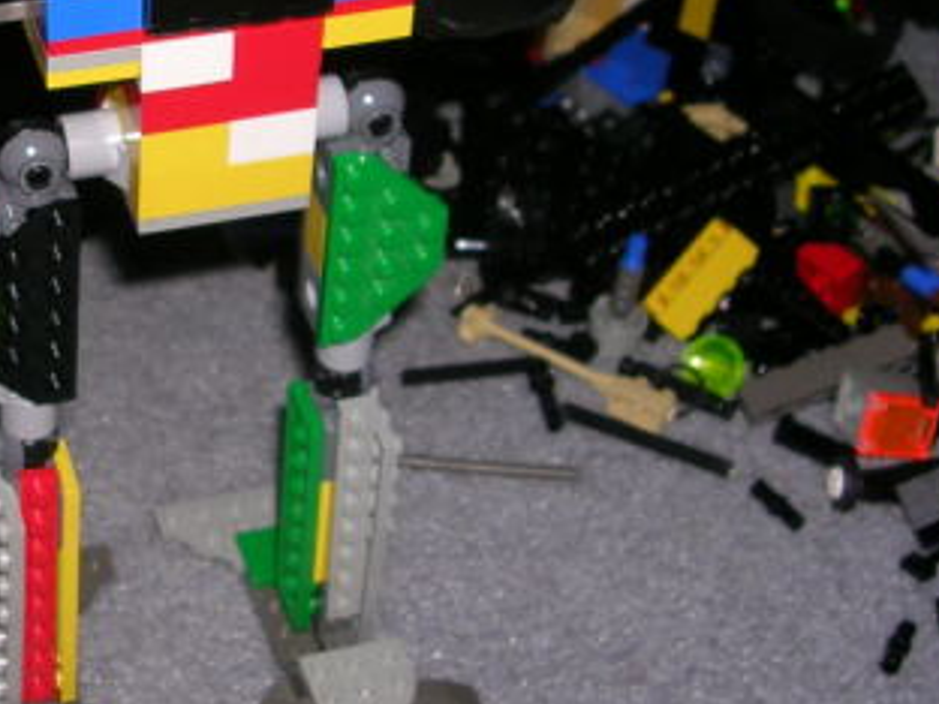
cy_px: 229
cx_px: 214
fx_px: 2116
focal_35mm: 78
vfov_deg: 18.8
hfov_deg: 24.7
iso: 50
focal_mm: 5.8
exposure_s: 1/60.1
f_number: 2.8
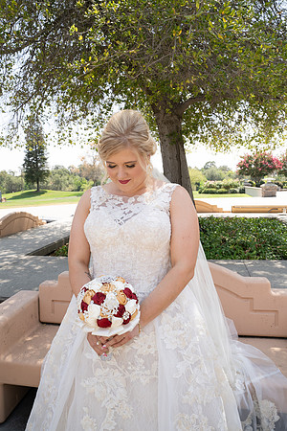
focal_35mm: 25
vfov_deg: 71.5
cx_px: 144
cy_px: 216
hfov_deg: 51.3
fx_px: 299
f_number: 10
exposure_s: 1/200
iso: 500
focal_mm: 25
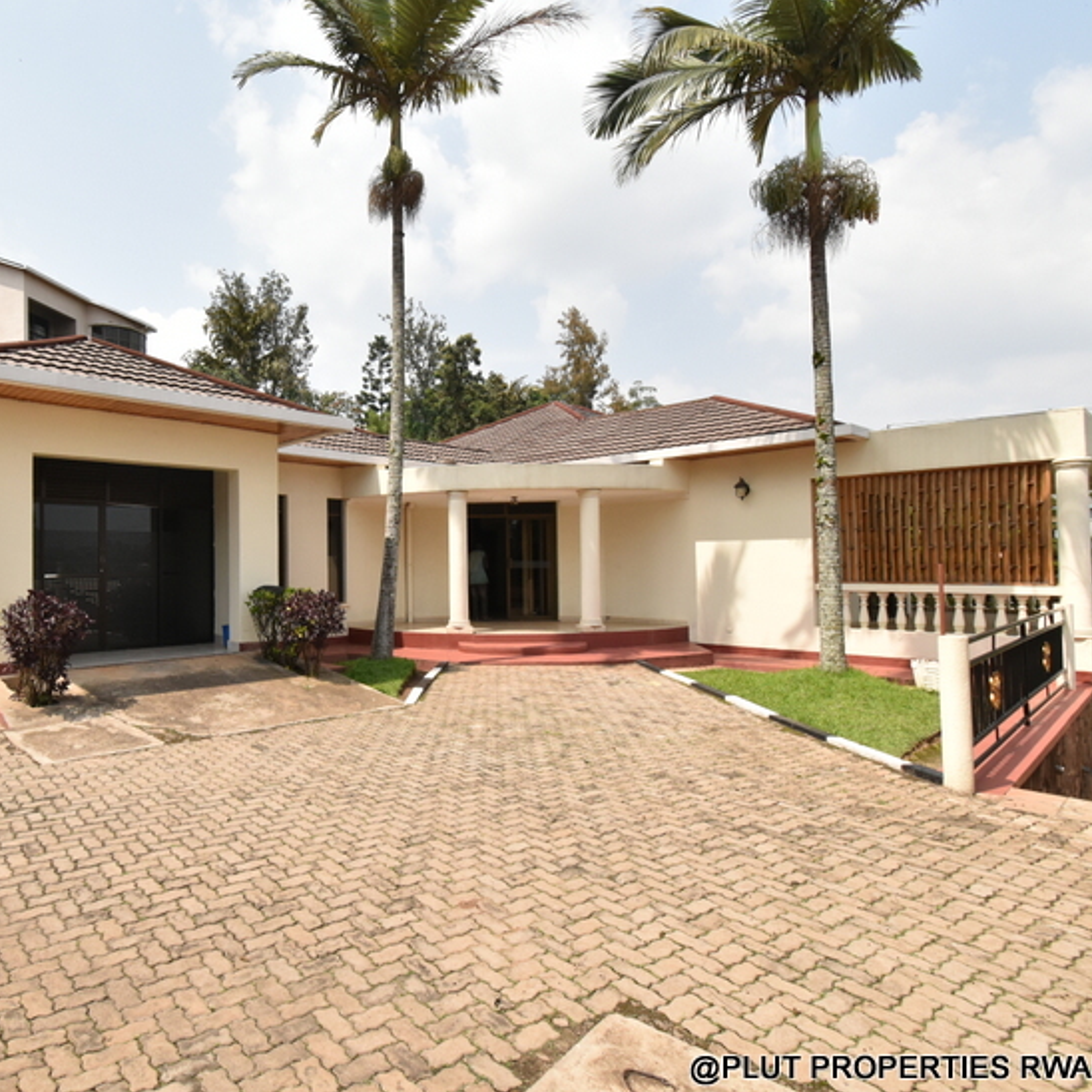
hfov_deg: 72.0
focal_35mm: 20
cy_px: 550
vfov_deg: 74.8
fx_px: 714
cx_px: 343
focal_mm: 10
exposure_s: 1/1000
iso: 800
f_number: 8
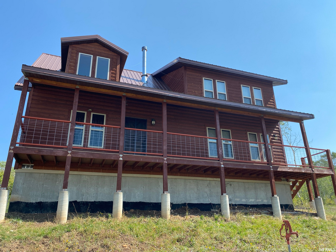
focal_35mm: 26
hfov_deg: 67.3
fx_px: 252
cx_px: 168
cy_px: 126
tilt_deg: +21.6
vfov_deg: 53.1
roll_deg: +0.9
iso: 32
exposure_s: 1/1412
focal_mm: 4.25
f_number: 1.8
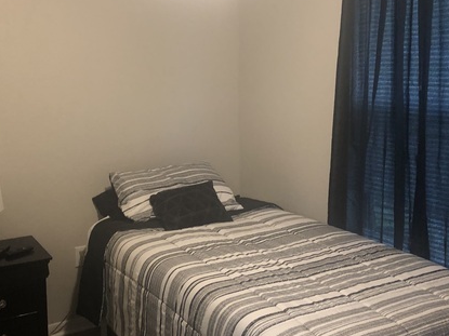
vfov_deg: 32.1
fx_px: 584
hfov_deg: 42.0
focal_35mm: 45
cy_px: 150
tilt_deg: -9.4
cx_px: 202
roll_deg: +1.5
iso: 100
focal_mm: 3.99
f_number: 1.8
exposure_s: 1/9
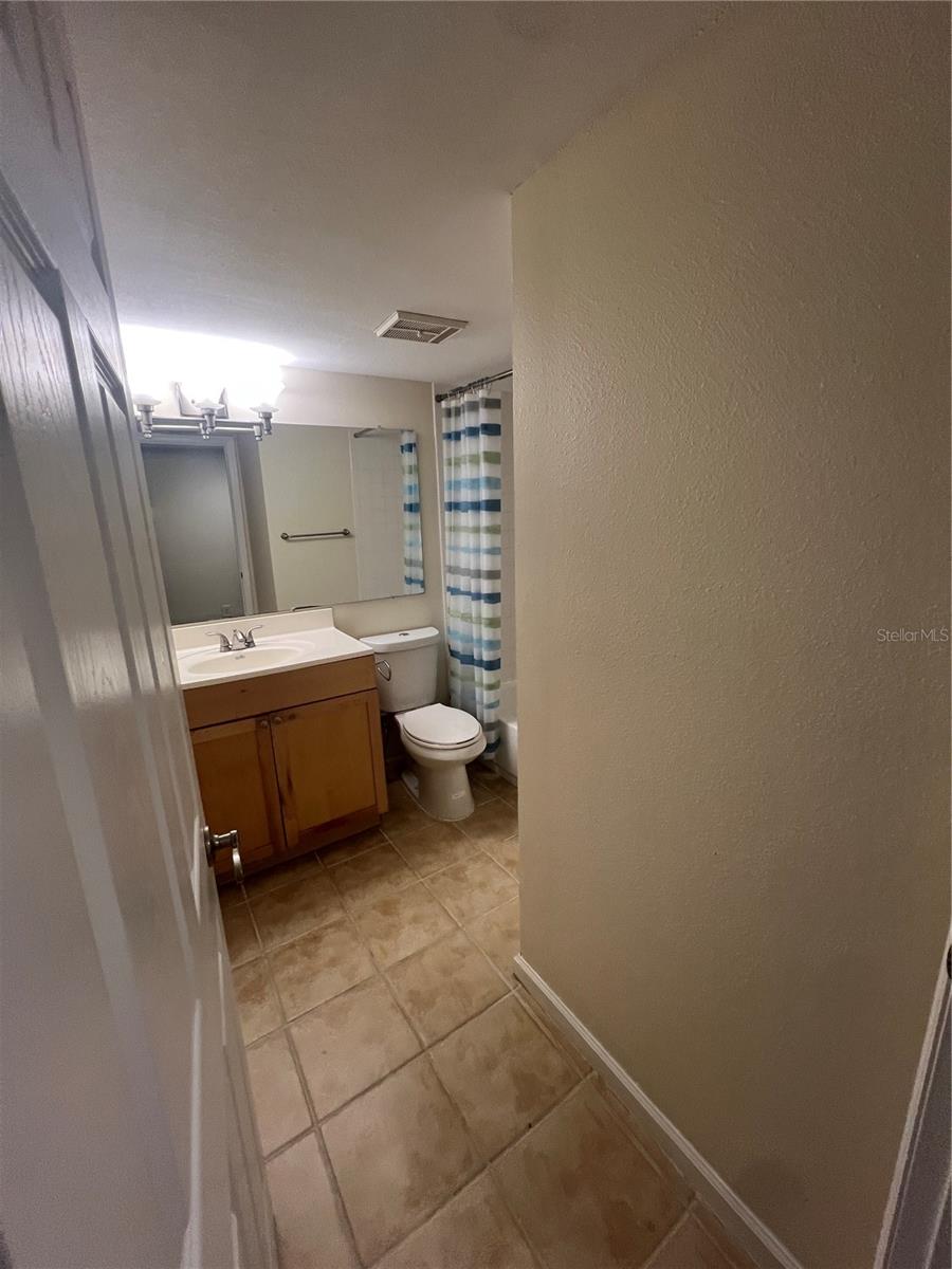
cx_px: 476
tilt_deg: -12.3
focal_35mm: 13
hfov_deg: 89.9
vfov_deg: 106.2
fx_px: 477
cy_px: 634
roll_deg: +3.2
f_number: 1.8
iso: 200
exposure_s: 1/120
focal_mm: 1.57
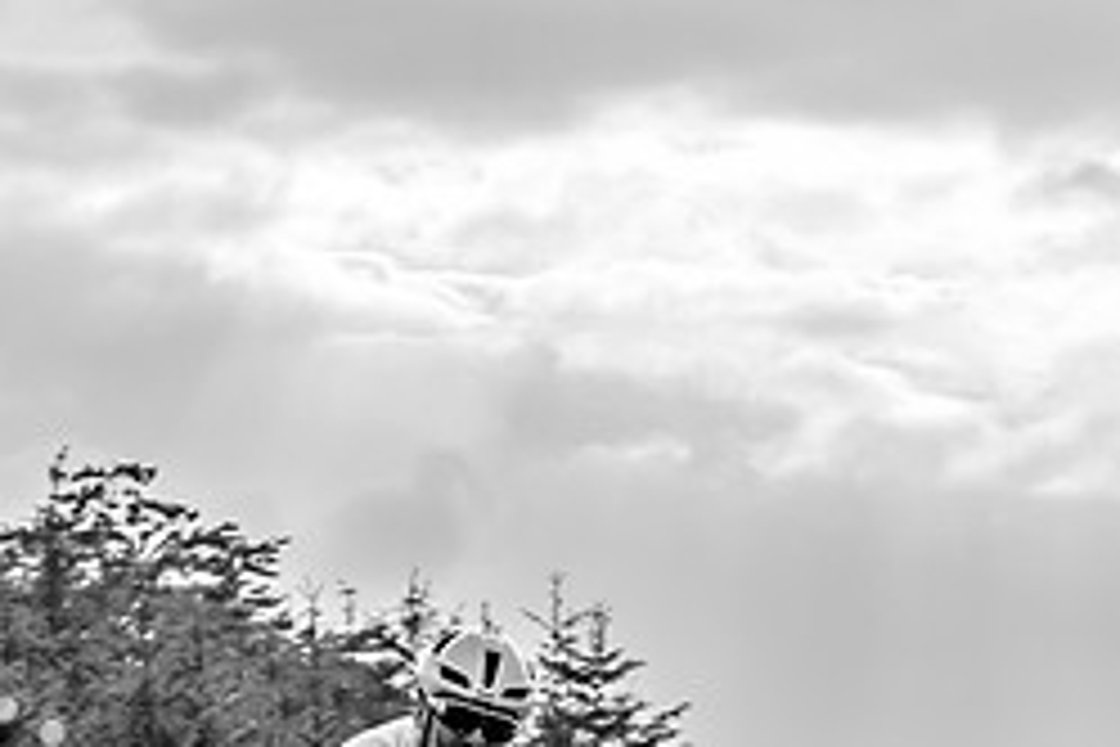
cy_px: 1033
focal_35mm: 274
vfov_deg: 5.0
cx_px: 442
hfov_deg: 7.5
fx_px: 8524
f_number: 6.3
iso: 200
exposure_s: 1/400
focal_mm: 67
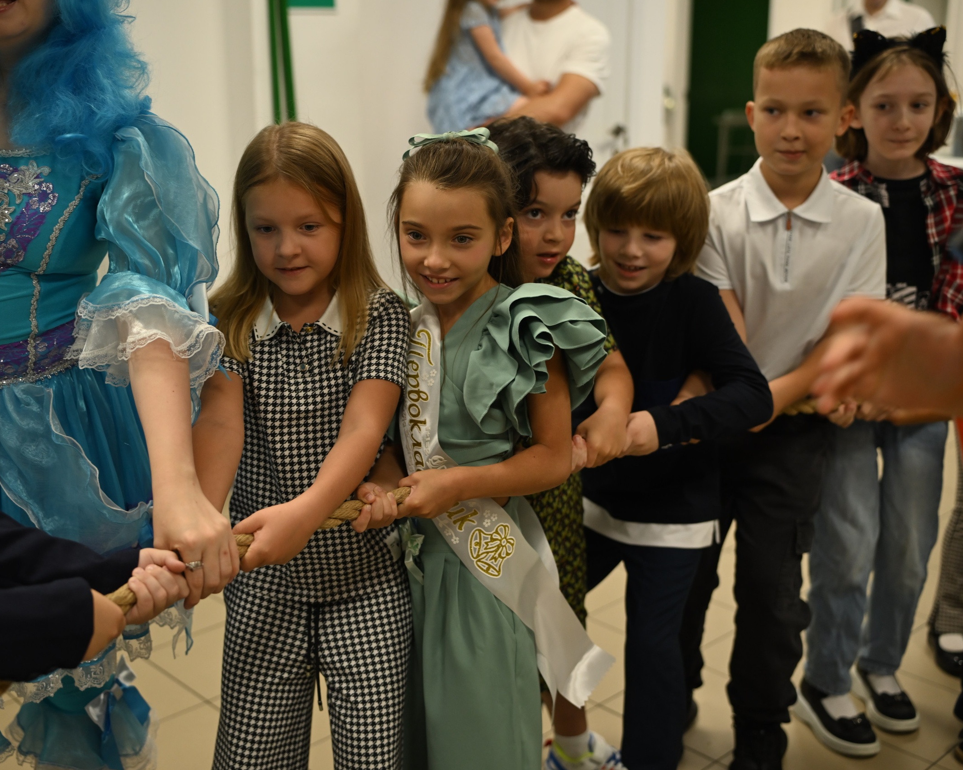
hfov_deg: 43.7
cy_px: 383
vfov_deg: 35.7
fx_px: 1197
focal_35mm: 42
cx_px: 412
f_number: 2.2
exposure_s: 1/392
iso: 640
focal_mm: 37
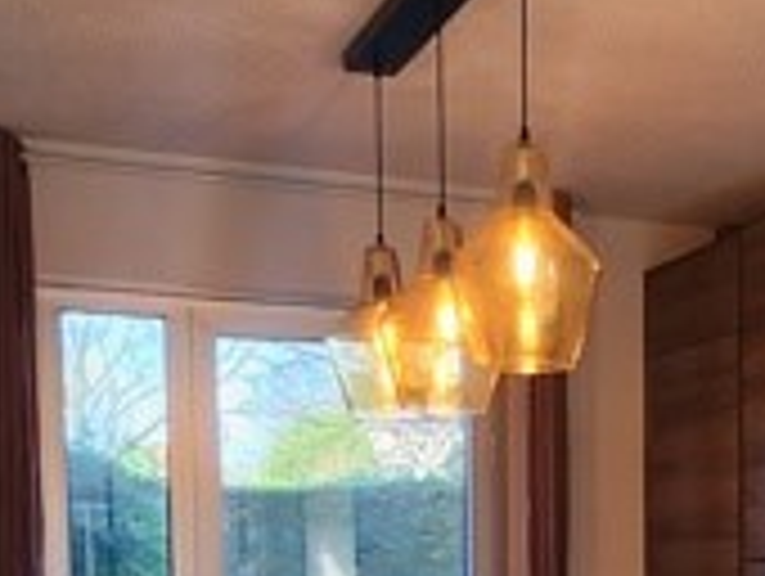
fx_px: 1350
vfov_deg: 21.4
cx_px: 734
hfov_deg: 29.9
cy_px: 788
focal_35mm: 61
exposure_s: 1/50
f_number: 2.2
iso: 50
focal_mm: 1.7
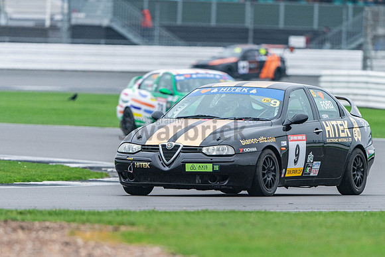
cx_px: 225
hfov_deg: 3.3
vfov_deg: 2.2
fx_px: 6741
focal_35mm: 630
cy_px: 149
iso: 900
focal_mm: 500
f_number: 5.6
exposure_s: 1/640
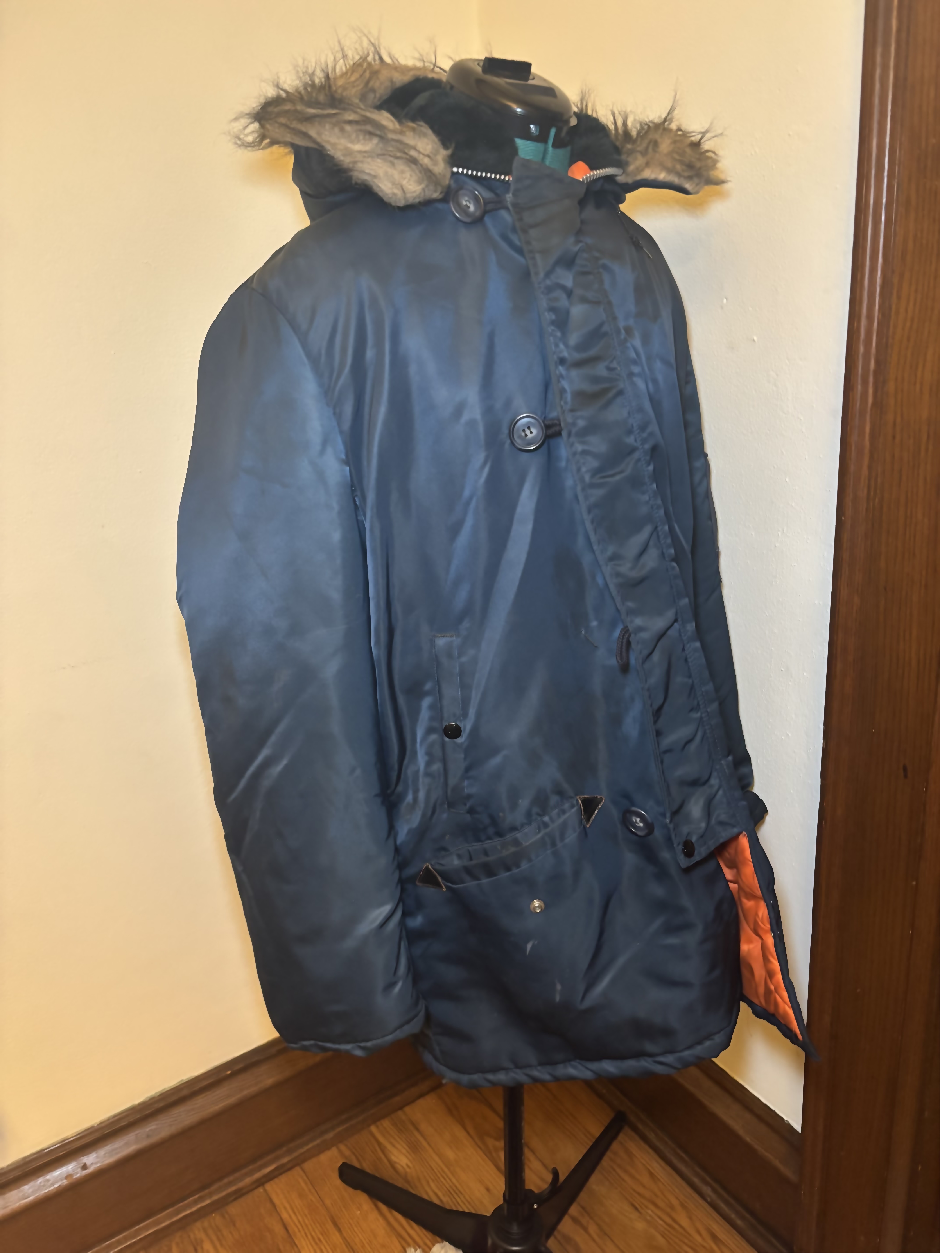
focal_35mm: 26
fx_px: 941
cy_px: 626
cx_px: 470
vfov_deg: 67.3
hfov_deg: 53.1
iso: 640
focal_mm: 5.96
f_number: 1.6
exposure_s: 1/40
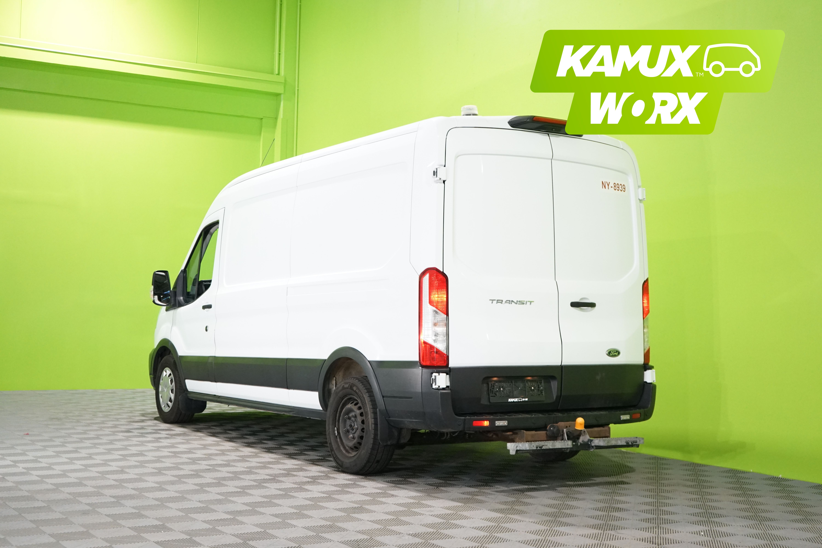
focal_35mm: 45
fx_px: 1027
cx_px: 411
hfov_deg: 43.6
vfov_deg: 29.9
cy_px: 274
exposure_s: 1/125
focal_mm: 45
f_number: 4.5
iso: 3200
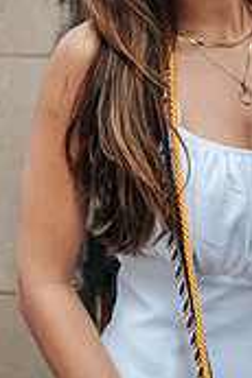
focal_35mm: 91
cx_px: 184
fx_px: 957
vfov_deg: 21.6
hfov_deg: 14.9
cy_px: -2
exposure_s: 1/320
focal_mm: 35
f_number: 3.5
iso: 560
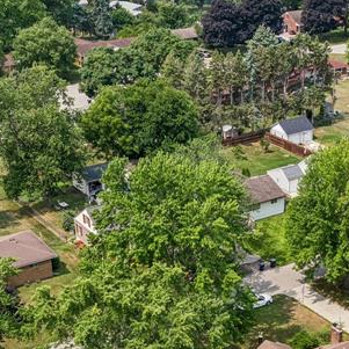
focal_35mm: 72
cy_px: 238
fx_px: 821
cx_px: 260
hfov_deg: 23.8
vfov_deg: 23.9
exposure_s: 1/1250
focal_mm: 12.3
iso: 110
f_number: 2.8
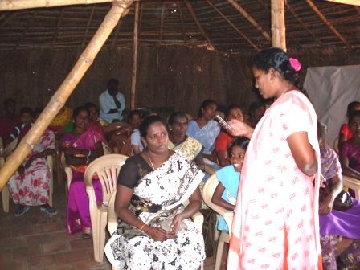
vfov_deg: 37.7
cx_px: 180
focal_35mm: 38
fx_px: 395
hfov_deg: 49.0
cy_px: 135
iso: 100
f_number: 2.8
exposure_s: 1/45
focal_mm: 6.3
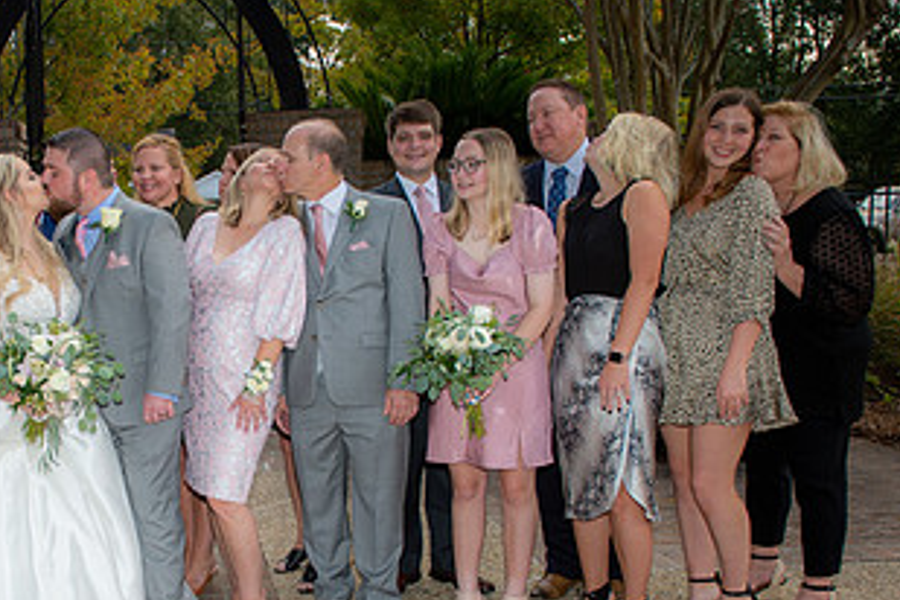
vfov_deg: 29.5
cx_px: 198
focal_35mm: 45
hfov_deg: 41.9
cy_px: 431
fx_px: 1125
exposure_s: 1/200
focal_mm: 24
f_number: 5
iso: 125
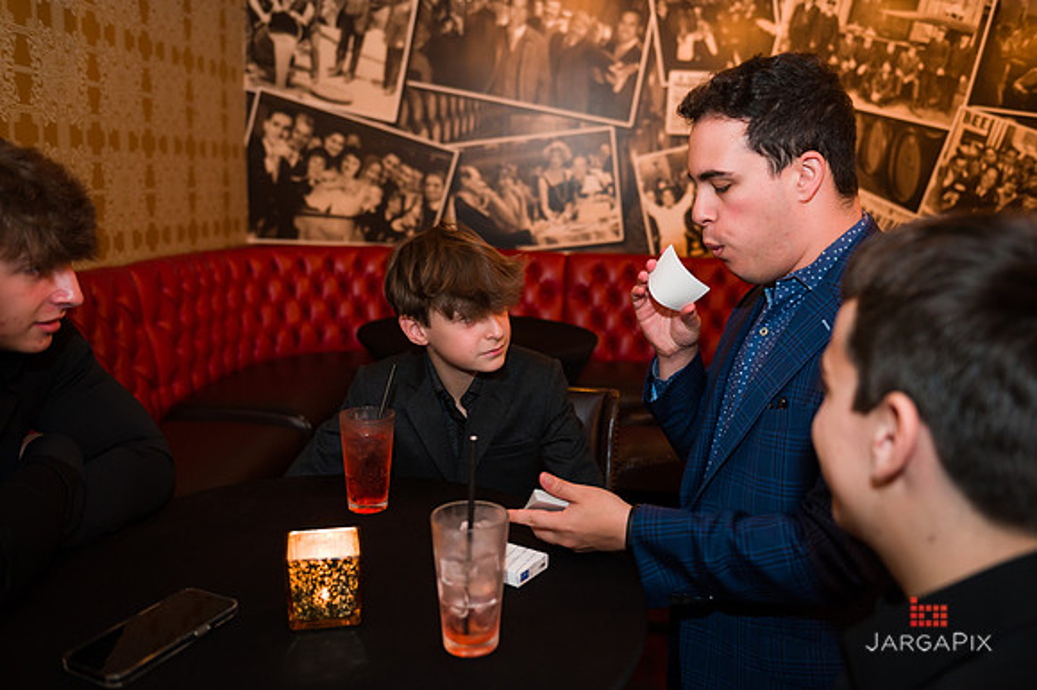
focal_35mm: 31
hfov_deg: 60.3
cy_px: 345
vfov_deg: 42.2
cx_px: 519
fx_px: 893
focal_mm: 31
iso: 1250
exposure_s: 1/200
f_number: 3.2
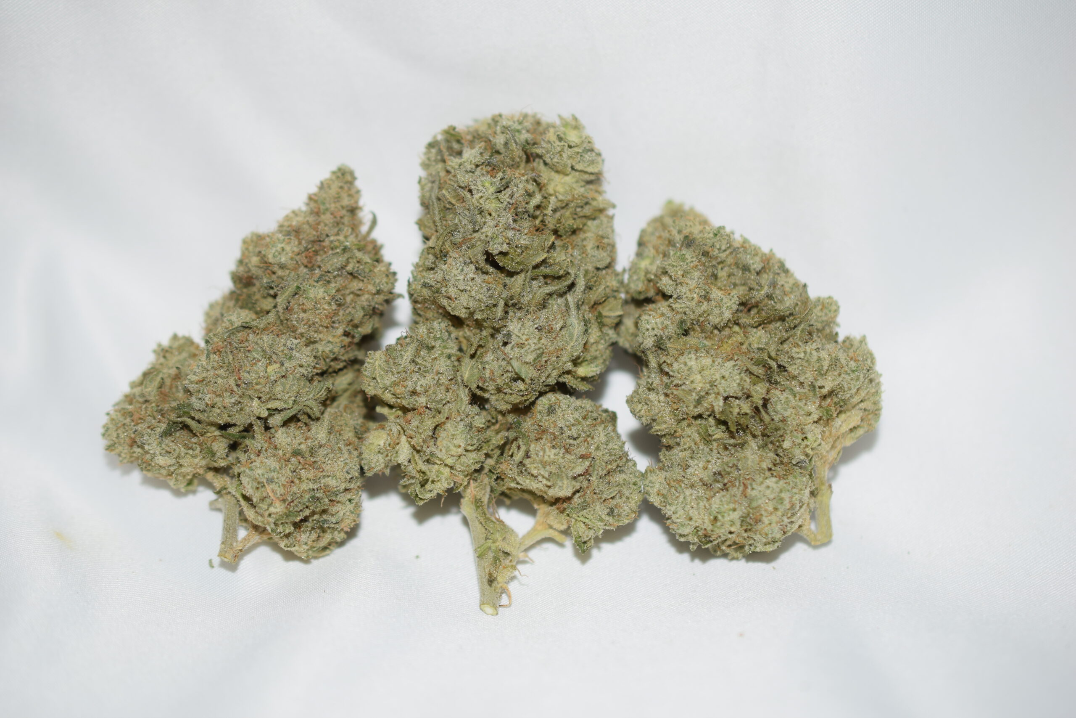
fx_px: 1793
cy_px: 359
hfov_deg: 33.4
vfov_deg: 22.6
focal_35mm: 60
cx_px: 538
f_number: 3
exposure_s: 1/60
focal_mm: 40
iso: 100
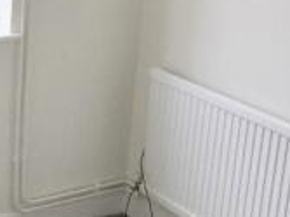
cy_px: 133
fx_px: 904
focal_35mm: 108
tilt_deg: -21.0
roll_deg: -0.4
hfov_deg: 17.2
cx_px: -84
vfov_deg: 13.7
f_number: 2.4
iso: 40
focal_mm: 3.3
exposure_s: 1/100
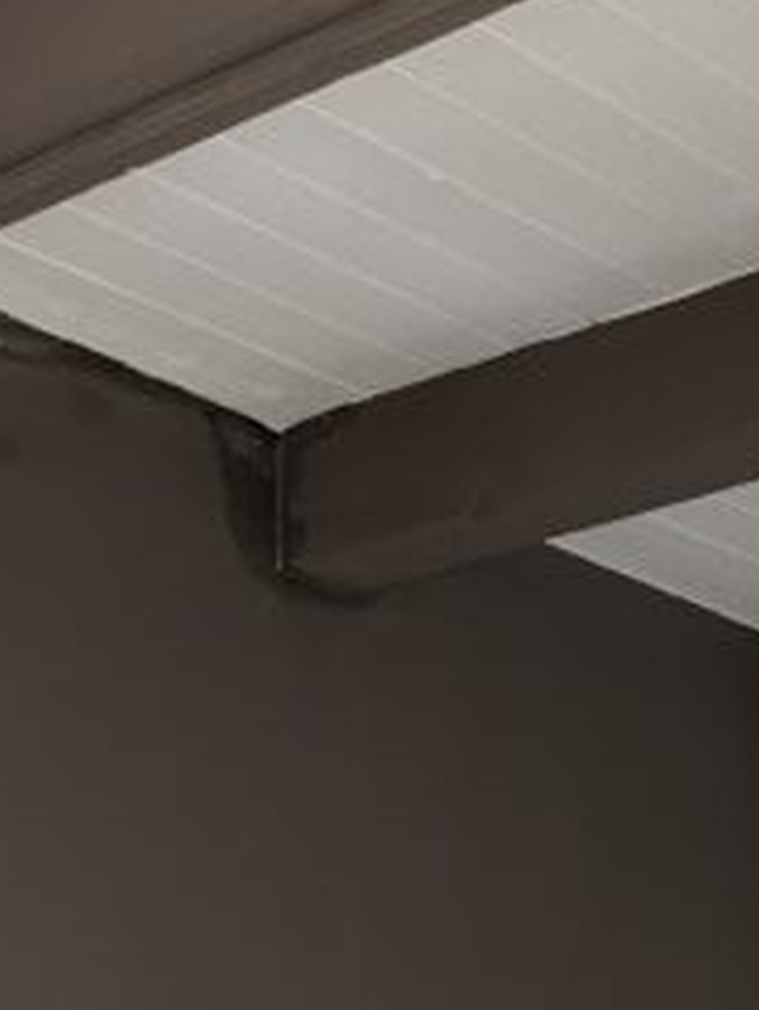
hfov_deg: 14.3
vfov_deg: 15.1
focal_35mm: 102
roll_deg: -1.0
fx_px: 2979
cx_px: 780
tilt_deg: -8.6
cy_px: 2091
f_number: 1.78
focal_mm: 6.86
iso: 160
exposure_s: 1/100
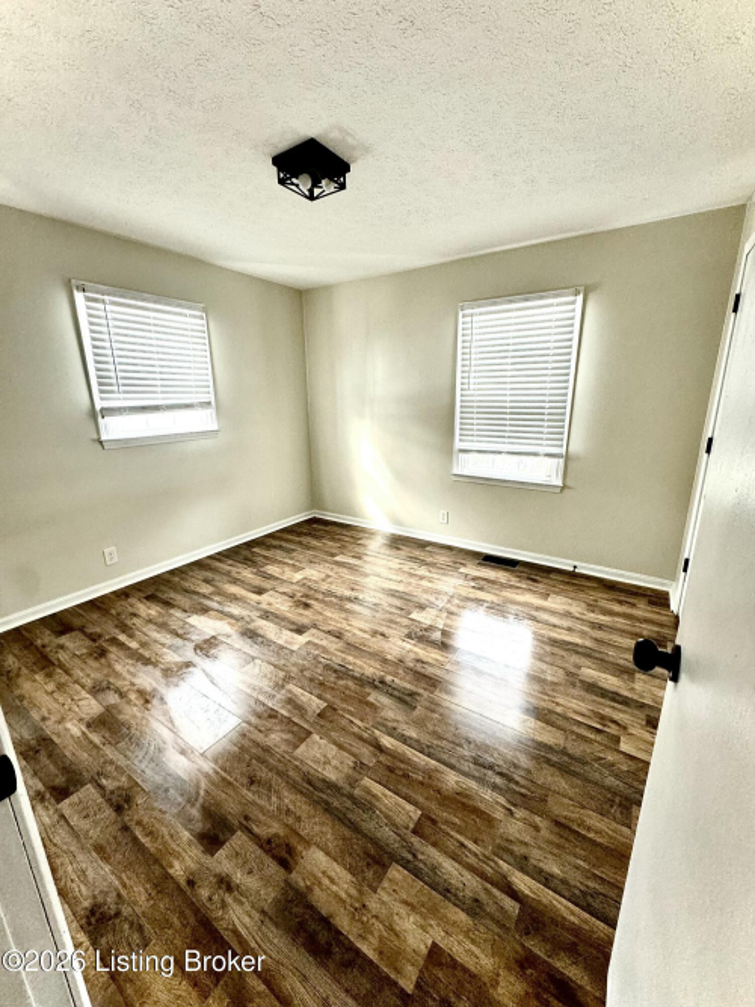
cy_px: 504
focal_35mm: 14
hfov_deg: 85.7
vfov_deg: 102.1
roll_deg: +0.4
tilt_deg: -15.7
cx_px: 378
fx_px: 407
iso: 200
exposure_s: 1/120
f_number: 2.2
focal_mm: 2.22
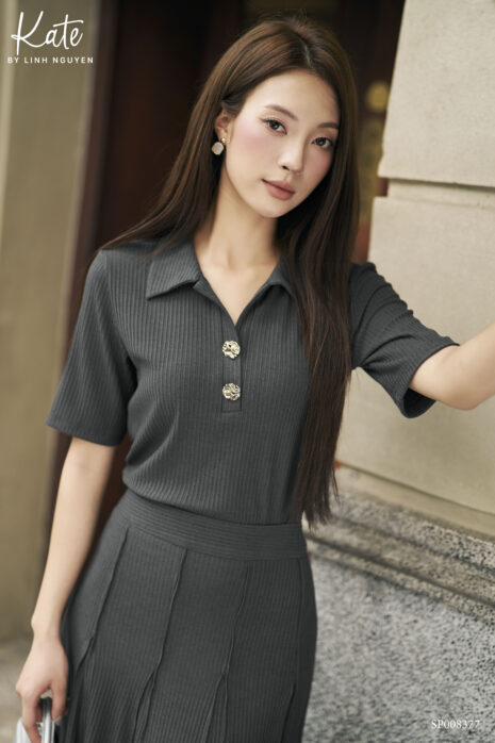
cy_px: 372
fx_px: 1032
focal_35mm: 50
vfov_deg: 39.6
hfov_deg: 27.0
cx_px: 248
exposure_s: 1/640
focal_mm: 50
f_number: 1.6
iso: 320
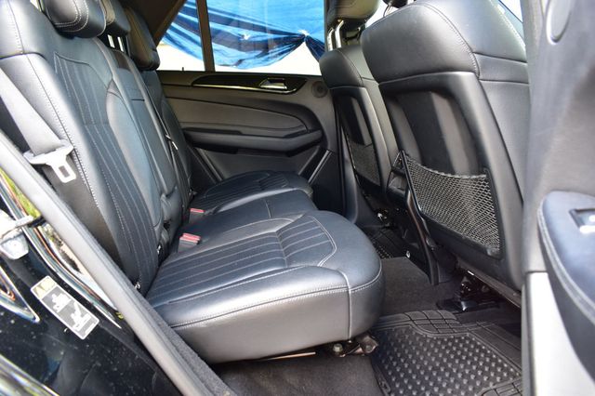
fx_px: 446
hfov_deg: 67.4
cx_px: 298
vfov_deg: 47.9
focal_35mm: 27
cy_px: 198
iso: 450
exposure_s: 1/15
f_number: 6.3
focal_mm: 18
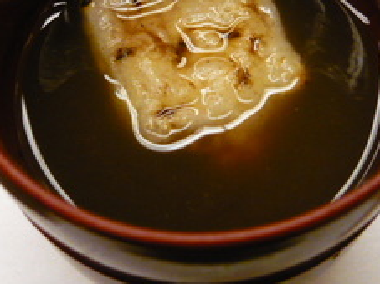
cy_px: 73
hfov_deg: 31.7
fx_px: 669
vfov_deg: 23.8
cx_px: 187
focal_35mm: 61
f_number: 2.8
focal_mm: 5.5
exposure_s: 1/10
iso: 400
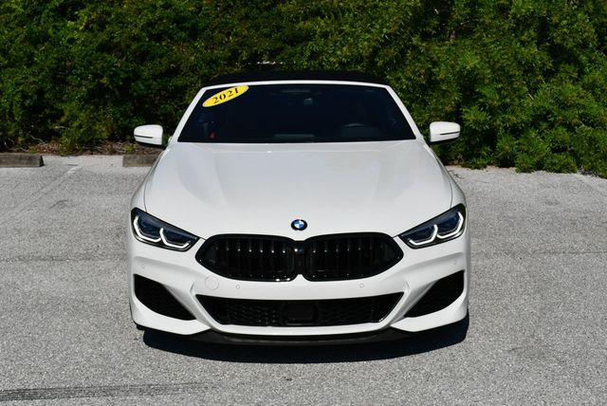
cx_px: 304
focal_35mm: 64
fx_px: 1080
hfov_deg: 31.4
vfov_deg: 21.3
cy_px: 203
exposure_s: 1/400
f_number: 10
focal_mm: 32
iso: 100
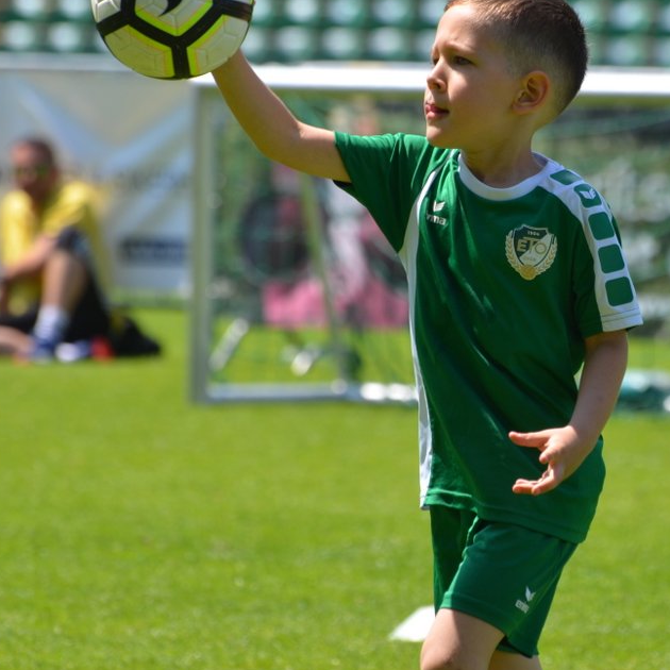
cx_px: 554
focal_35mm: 509
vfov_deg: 3.4
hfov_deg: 3.4
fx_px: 11146
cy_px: 291
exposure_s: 1/640
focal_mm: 210
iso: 200
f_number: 6.3
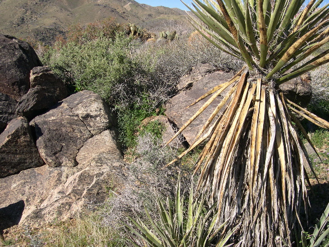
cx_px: 164
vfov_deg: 37.7
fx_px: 361
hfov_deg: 49.0
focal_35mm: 38
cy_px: 124
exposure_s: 1/216
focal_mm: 8
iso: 100
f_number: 7.6
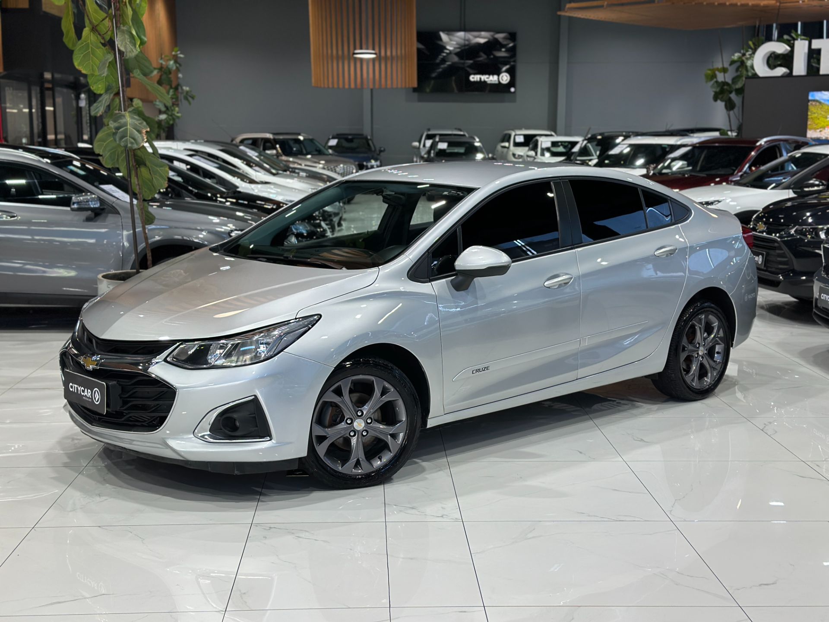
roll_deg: -0.8
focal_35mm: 48
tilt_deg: -9.5
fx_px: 1150
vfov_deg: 30.3
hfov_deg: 39.7
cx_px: 414
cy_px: 311
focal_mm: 6.86
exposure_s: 1/120
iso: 125
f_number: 1.78
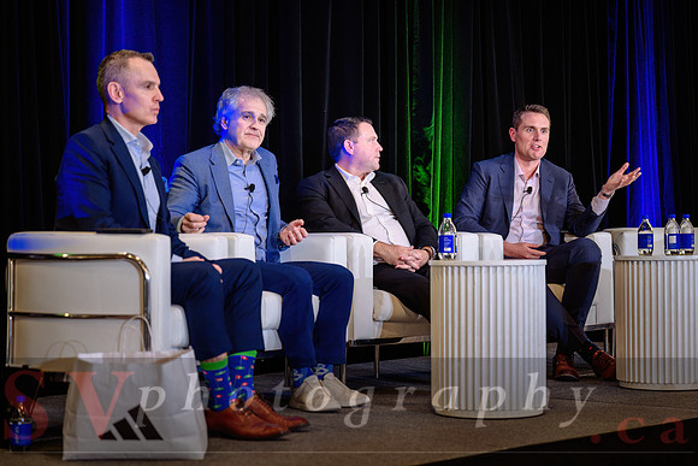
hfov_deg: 26.2
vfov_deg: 17.7
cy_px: 251
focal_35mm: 77
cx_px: 349
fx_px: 1499
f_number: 2.8
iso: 1000
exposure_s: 1/125
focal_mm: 70
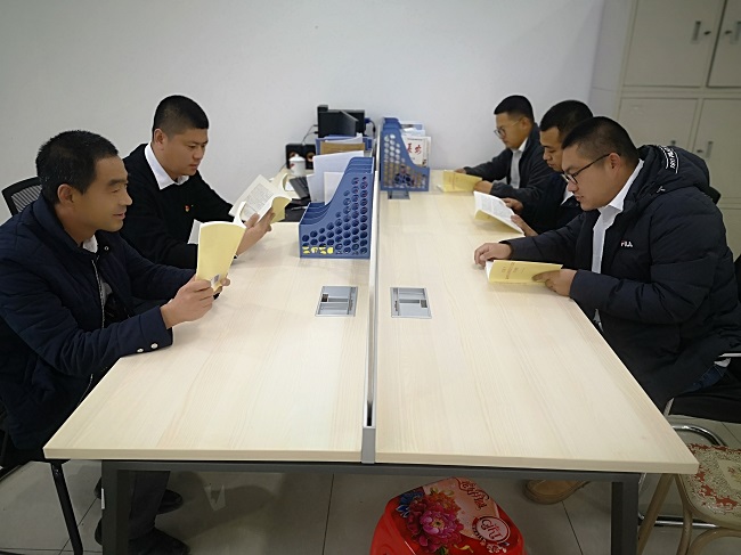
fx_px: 578
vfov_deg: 51.3
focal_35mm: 27
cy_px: 278
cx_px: 370
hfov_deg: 65.3
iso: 200
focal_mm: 3.95
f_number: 1.8
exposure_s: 1/50
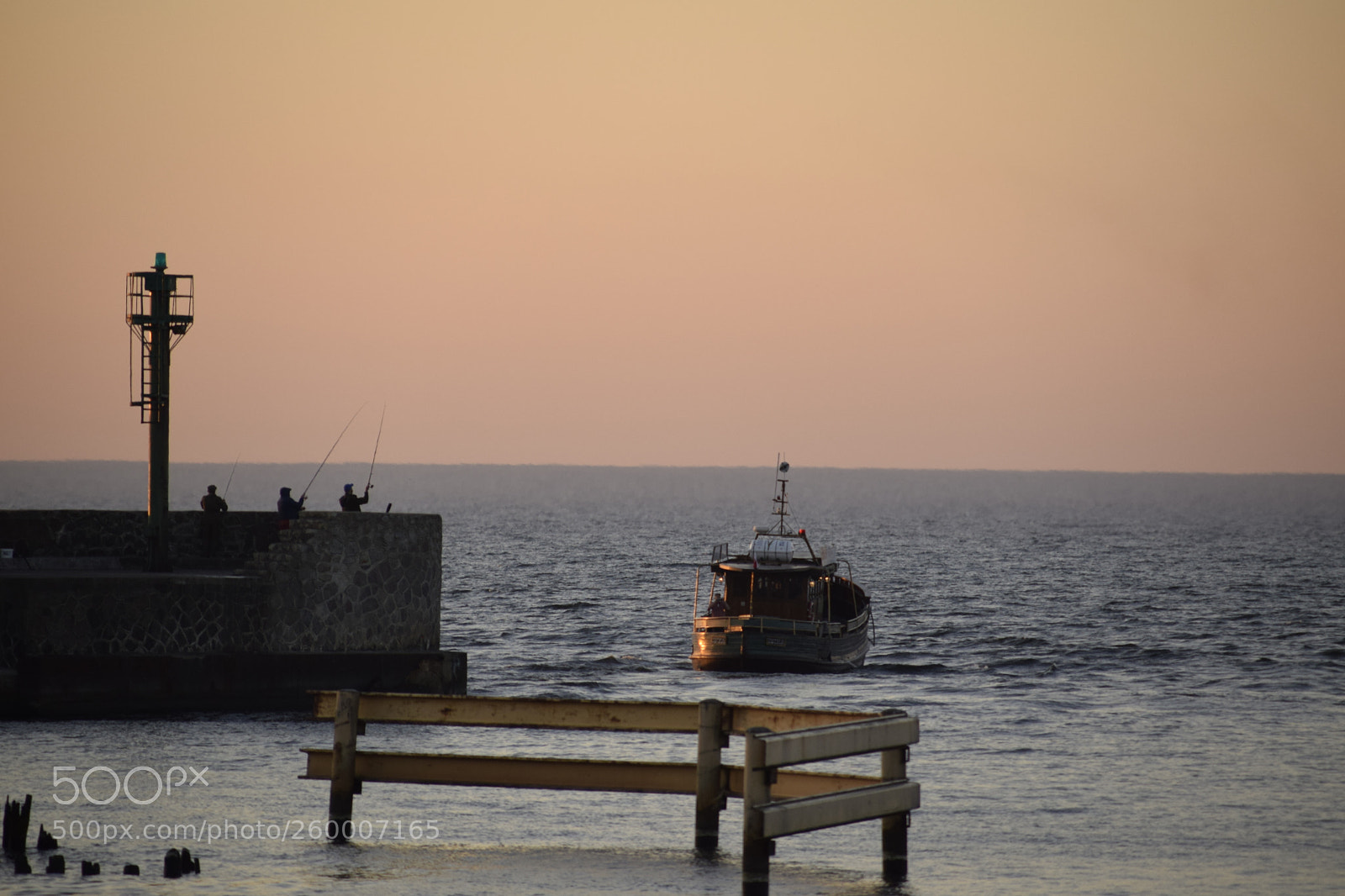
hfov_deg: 6.9
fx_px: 11205
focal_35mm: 300
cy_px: 448
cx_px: 672
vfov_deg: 4.6
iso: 400
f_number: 6.3
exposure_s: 1/320
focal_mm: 200
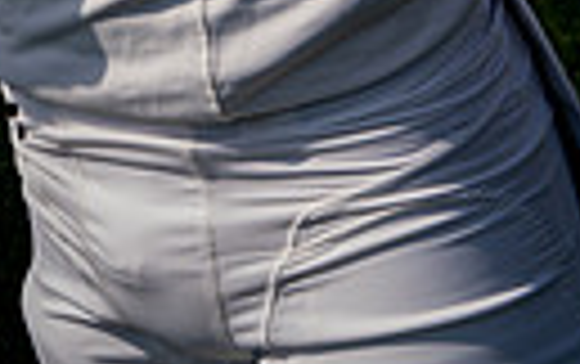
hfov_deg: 23.5
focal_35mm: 85
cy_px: -638
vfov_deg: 11.3
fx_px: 1345
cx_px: 27
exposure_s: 1/250
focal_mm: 24
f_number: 7.1
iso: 100
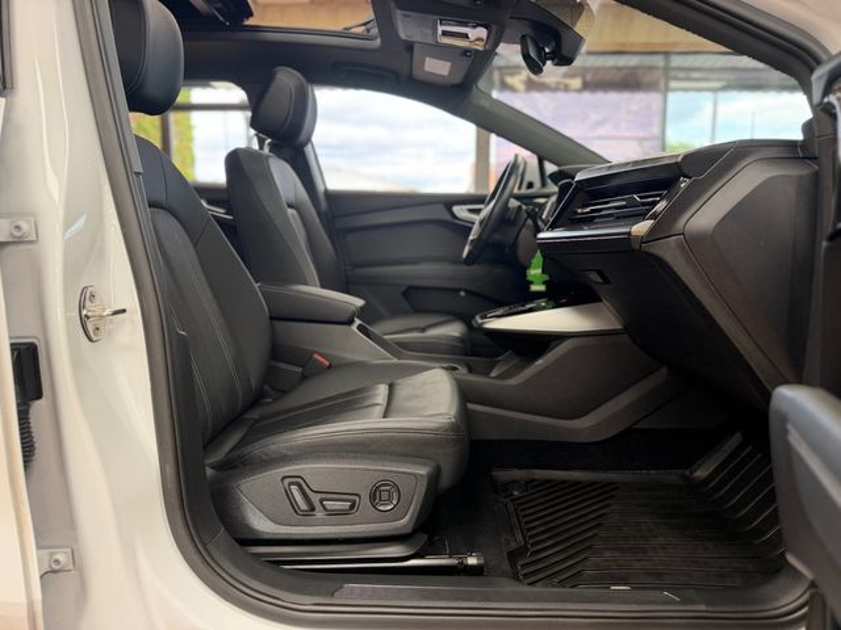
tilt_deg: -8.1
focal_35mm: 24
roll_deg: +0.3
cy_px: 315
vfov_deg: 56.8
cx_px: 420
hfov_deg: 71.6
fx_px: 583
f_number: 1.78
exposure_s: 1/60
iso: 160
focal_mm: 6.76
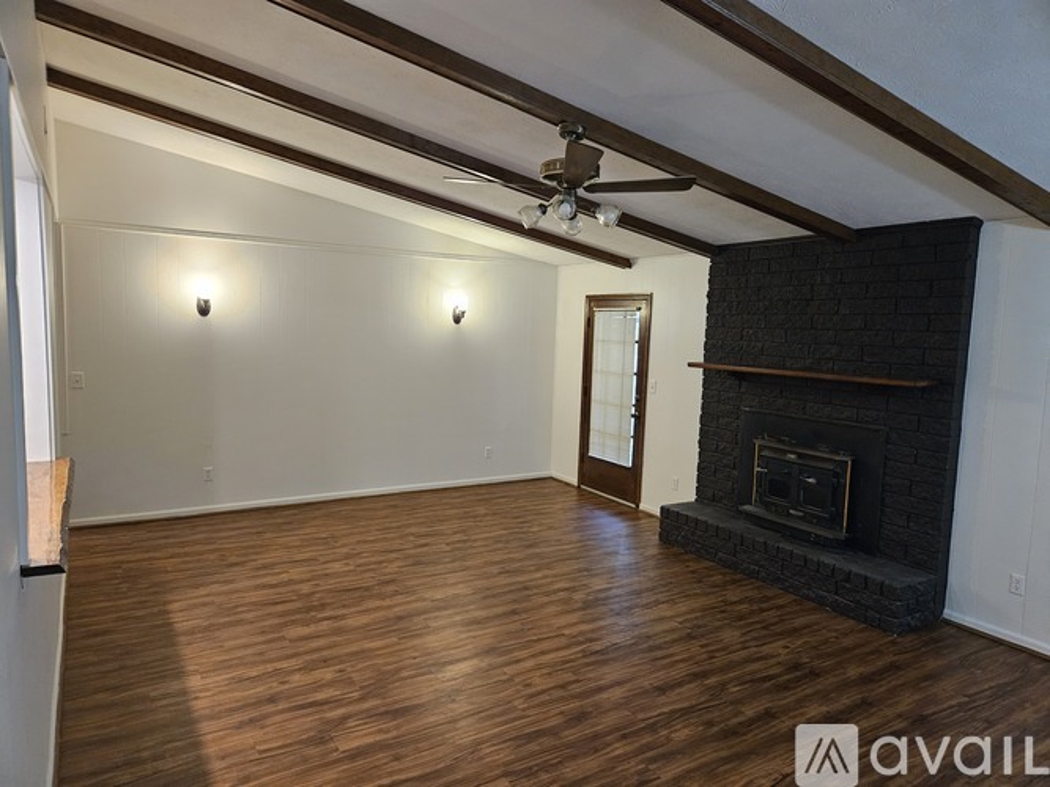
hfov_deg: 73.9
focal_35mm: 23
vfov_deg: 58.9
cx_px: 525
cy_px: 394
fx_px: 698
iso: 1000
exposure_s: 1/120
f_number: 1.8
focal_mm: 5.4
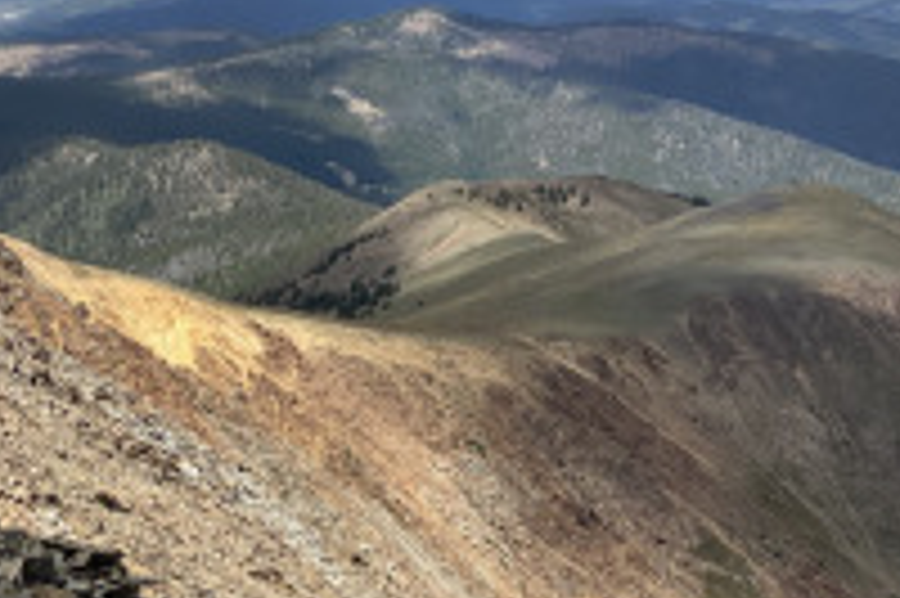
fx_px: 2473
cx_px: 238
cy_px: 198
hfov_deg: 20.5
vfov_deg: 13.8
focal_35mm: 99
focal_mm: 6
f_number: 2
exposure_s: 1/2660
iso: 20
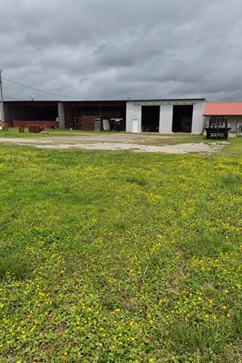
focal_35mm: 25
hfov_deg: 51.3
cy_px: 176
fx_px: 252
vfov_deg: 71.5
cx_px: 127
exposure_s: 1/7696
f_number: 1.8
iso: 50
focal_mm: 5.4
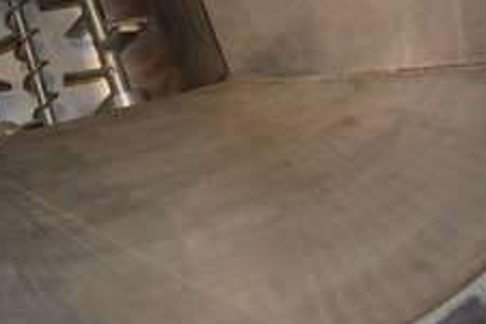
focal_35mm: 60
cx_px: 65
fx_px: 810
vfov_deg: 21.6
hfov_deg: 32.1
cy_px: -23
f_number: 3.5
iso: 1400
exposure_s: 1/60
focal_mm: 18
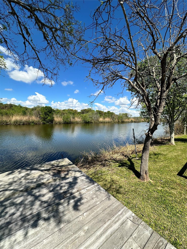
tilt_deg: -2.7
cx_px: 94
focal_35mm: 14
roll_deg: -1.6
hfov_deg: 85.7
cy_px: 124
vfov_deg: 102.1
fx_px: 101
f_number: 2.2
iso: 50
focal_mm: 2.22
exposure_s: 1/2257
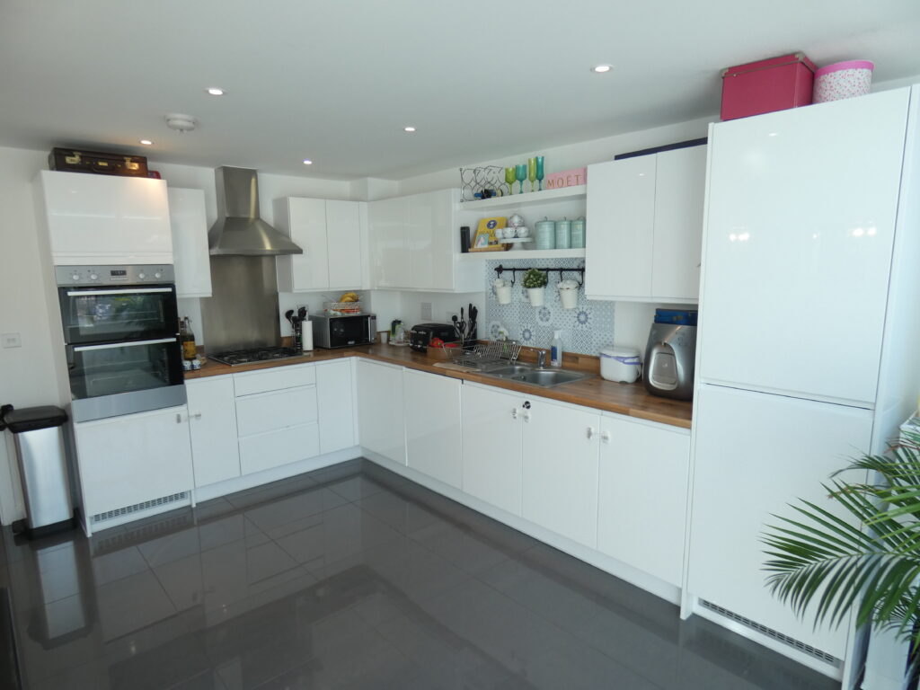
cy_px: 345
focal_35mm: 20
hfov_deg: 81.7
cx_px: 460
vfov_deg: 66.0
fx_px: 532
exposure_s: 1/80
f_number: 2.8
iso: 80
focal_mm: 3.6
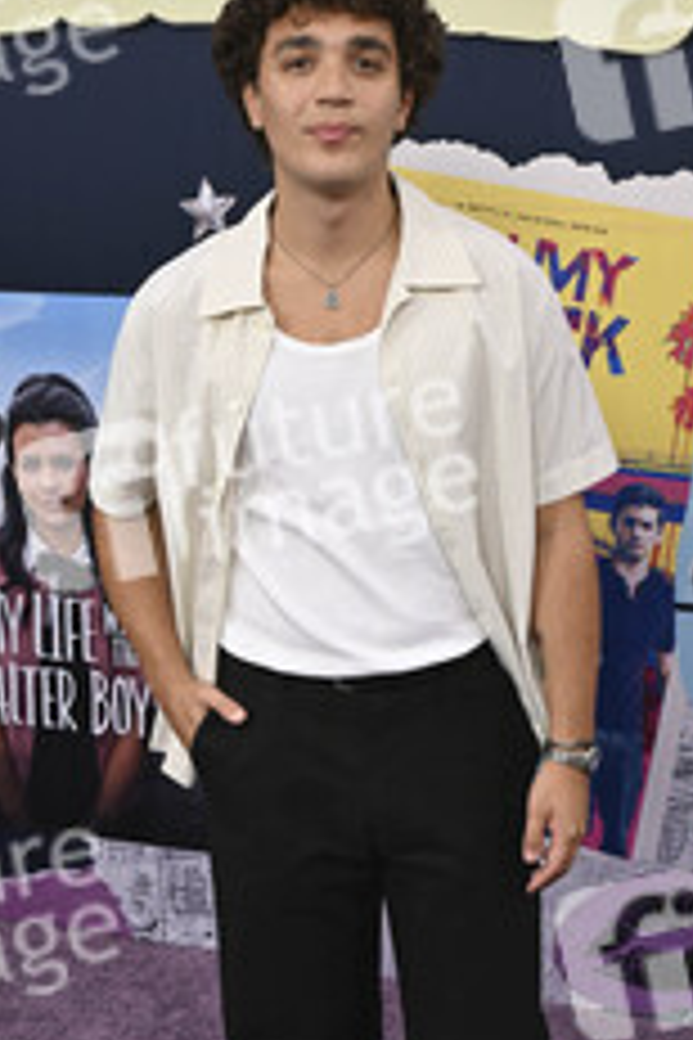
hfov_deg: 21.2
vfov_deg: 31.1
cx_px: 378
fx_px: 1848
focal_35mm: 64
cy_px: 711
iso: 800
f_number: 6.3
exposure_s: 1/250
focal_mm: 37
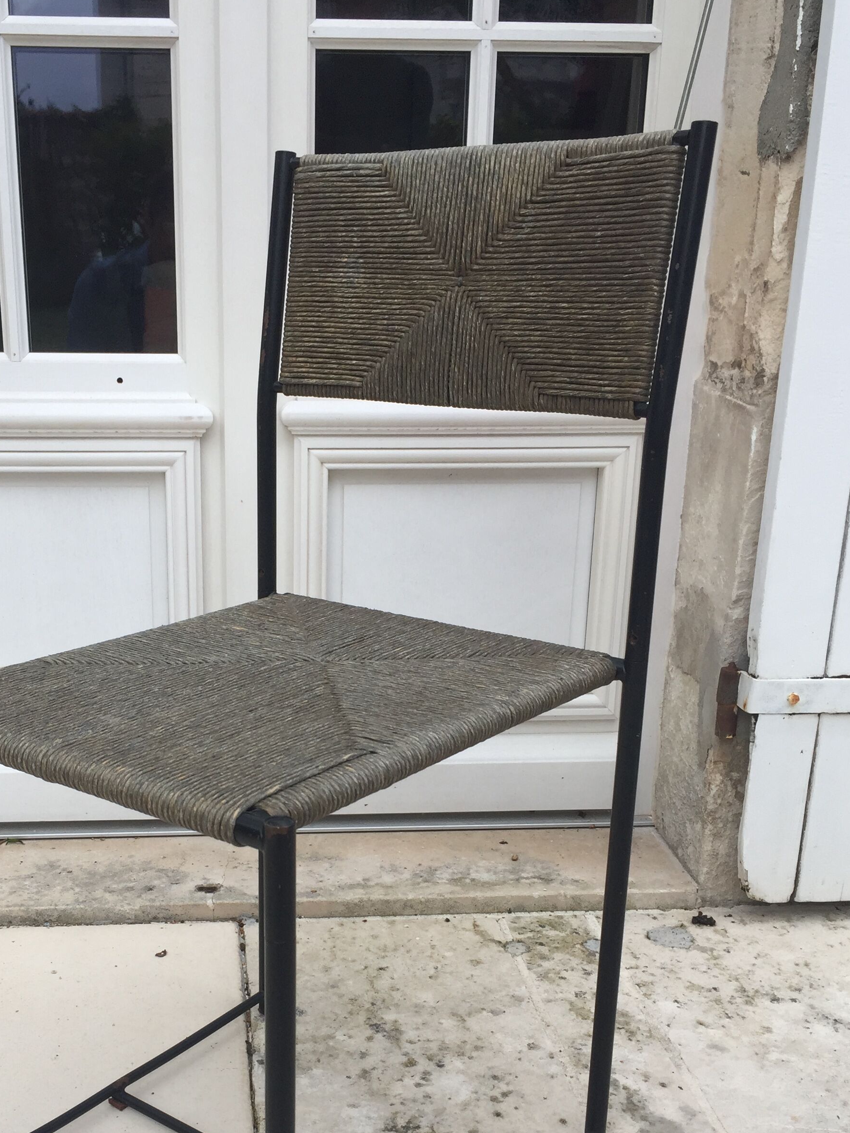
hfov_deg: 35.6
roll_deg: -0.5
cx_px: 284
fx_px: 1309
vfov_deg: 45.9
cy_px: 777
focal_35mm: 40
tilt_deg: -17.0
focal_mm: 4.15
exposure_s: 1/412
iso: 32
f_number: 2.2
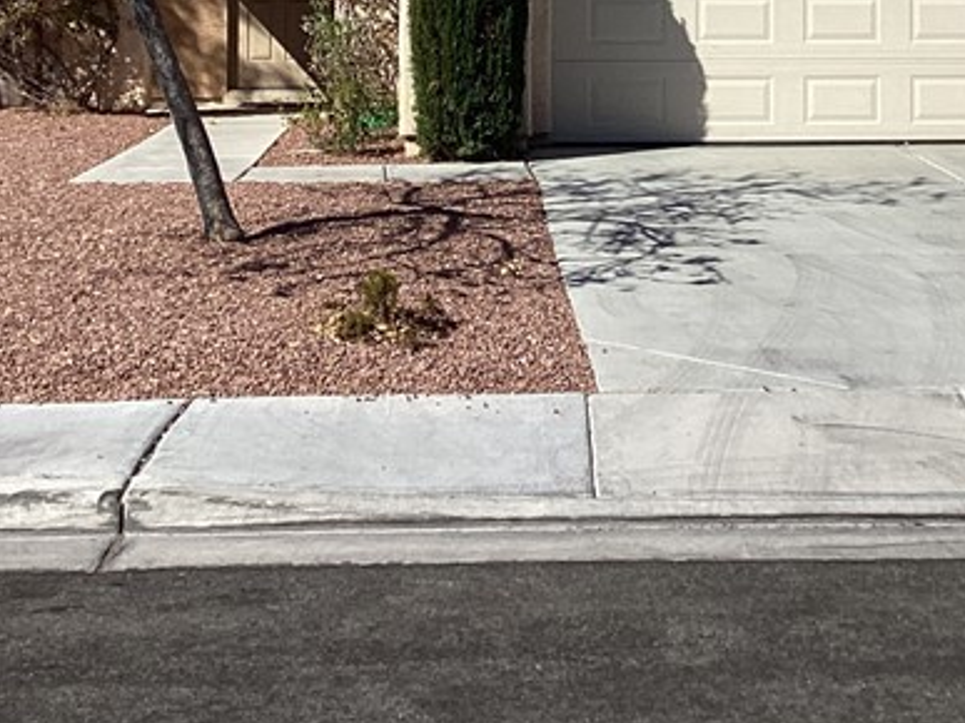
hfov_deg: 23.7
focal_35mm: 82
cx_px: 636
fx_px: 2285
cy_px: -82
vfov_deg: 17.4
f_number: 2.4
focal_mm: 3.3
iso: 25
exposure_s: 1/1942
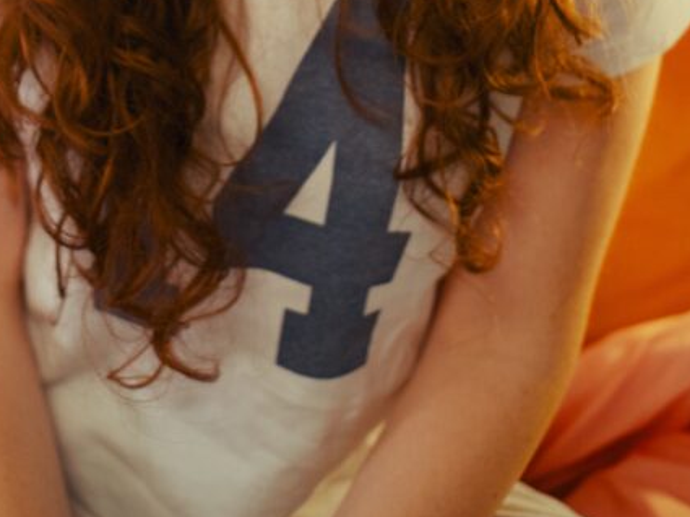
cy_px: -231
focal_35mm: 116
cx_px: 195
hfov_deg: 16.9
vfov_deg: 12.2
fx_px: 2310
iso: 1000
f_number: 2.5
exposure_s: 1/125
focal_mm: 50
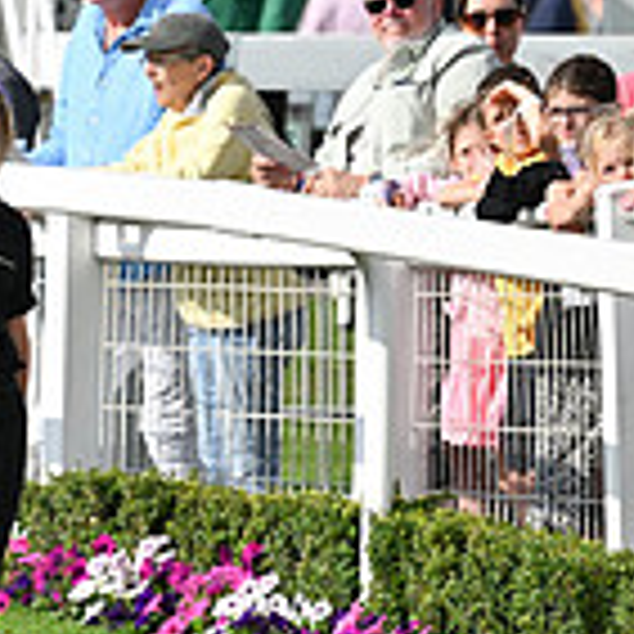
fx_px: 14484
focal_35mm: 699
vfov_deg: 2.5
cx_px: -612
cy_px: 137
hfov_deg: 2.5
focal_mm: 200
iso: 500
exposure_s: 1/4000
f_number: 5
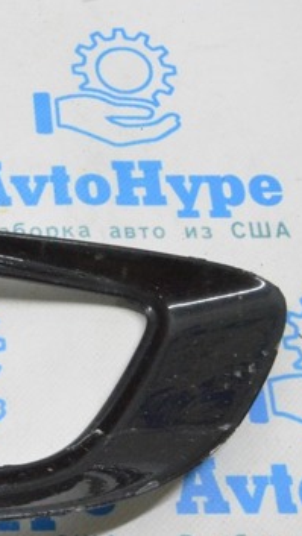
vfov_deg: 28.5
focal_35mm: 74
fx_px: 1052
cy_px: 309
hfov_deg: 15.0
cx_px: -164
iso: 6400
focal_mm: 26
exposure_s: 1/20
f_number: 20
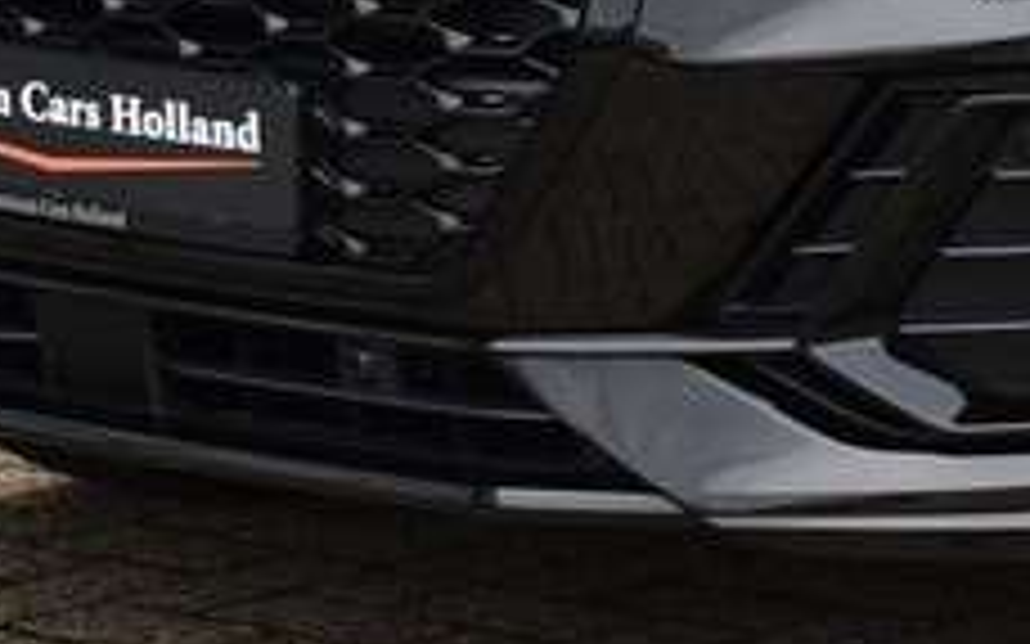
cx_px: 1619
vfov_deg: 4.0
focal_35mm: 328
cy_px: -504
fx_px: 9205
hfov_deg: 6.3
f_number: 8
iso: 320
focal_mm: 48
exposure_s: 1/250
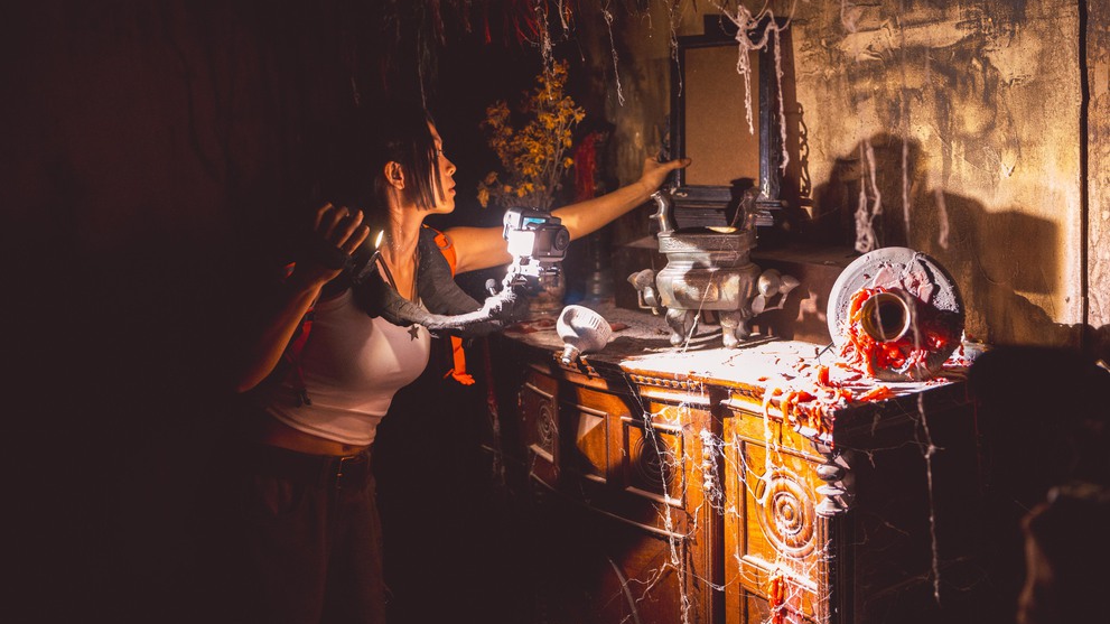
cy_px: 284
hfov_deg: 54.0
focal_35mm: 37
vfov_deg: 32.0
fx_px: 1089
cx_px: 551
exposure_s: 1/100
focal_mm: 35
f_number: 2.5
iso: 5000
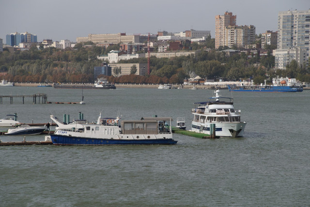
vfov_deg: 7.6
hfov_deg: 11.4
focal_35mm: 180
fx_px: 1549
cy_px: 104
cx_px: 155
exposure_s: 1/500
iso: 100
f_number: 8
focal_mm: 120
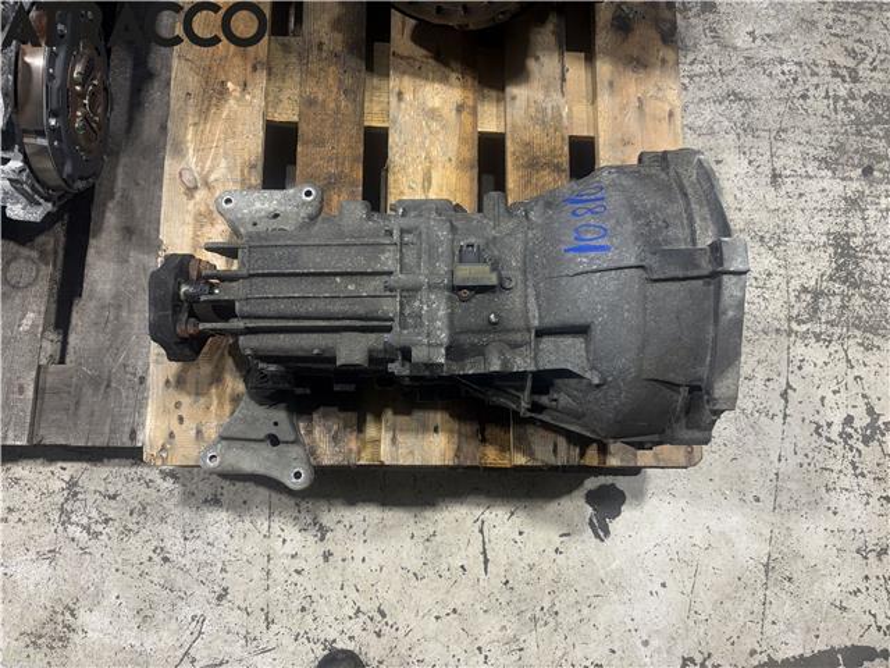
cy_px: 334
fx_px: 668
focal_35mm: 26
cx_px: 445
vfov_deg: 53.1
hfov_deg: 67.3
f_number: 1.6
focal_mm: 5.96
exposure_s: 1/100
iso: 125
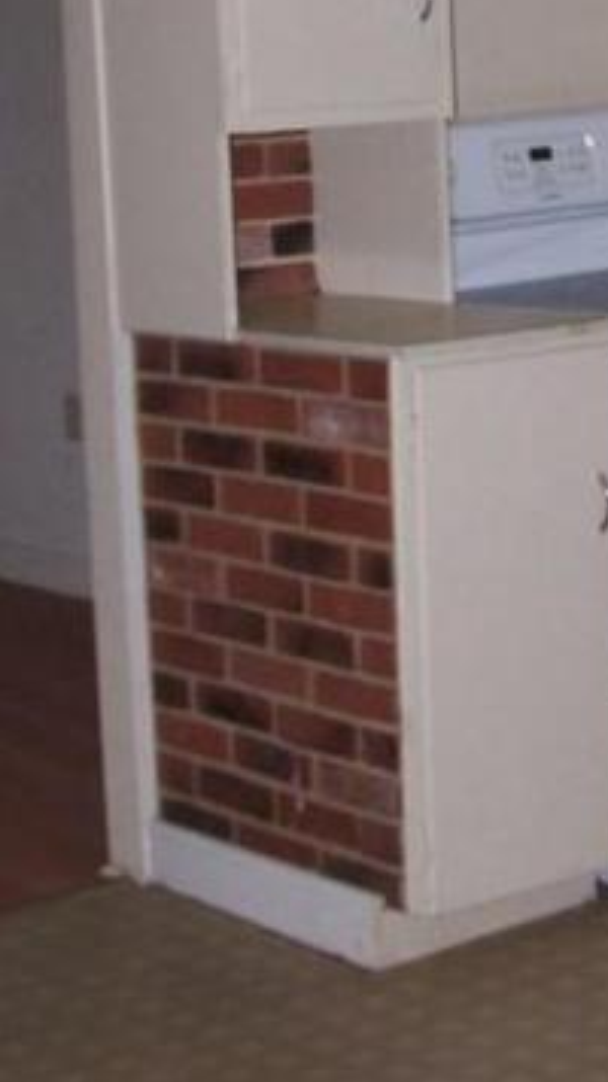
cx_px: 530
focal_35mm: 94
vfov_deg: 22.4
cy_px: 217
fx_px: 2697
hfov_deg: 12.8
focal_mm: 6.7
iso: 140
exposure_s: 1/60
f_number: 2.8
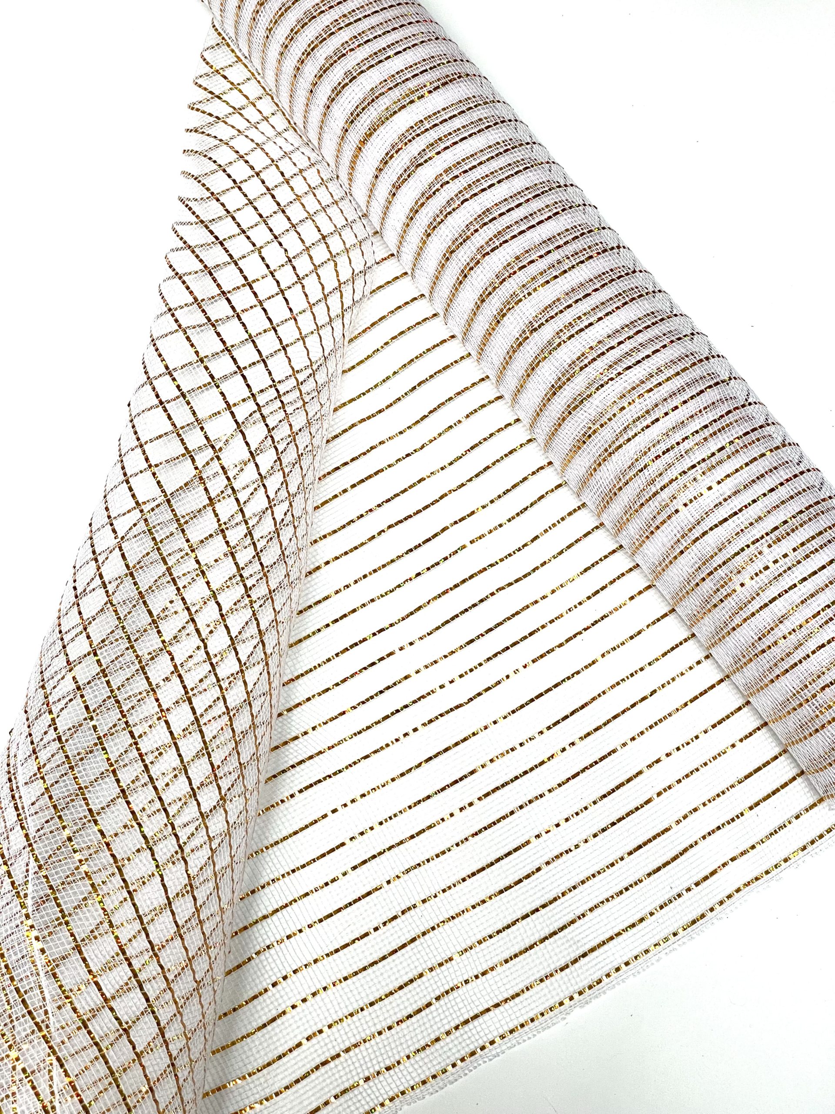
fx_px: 1672
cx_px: 418
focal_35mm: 52
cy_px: 557
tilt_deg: -72.3
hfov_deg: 28.0
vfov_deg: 36.8
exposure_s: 1/122
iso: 64
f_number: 2
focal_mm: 6
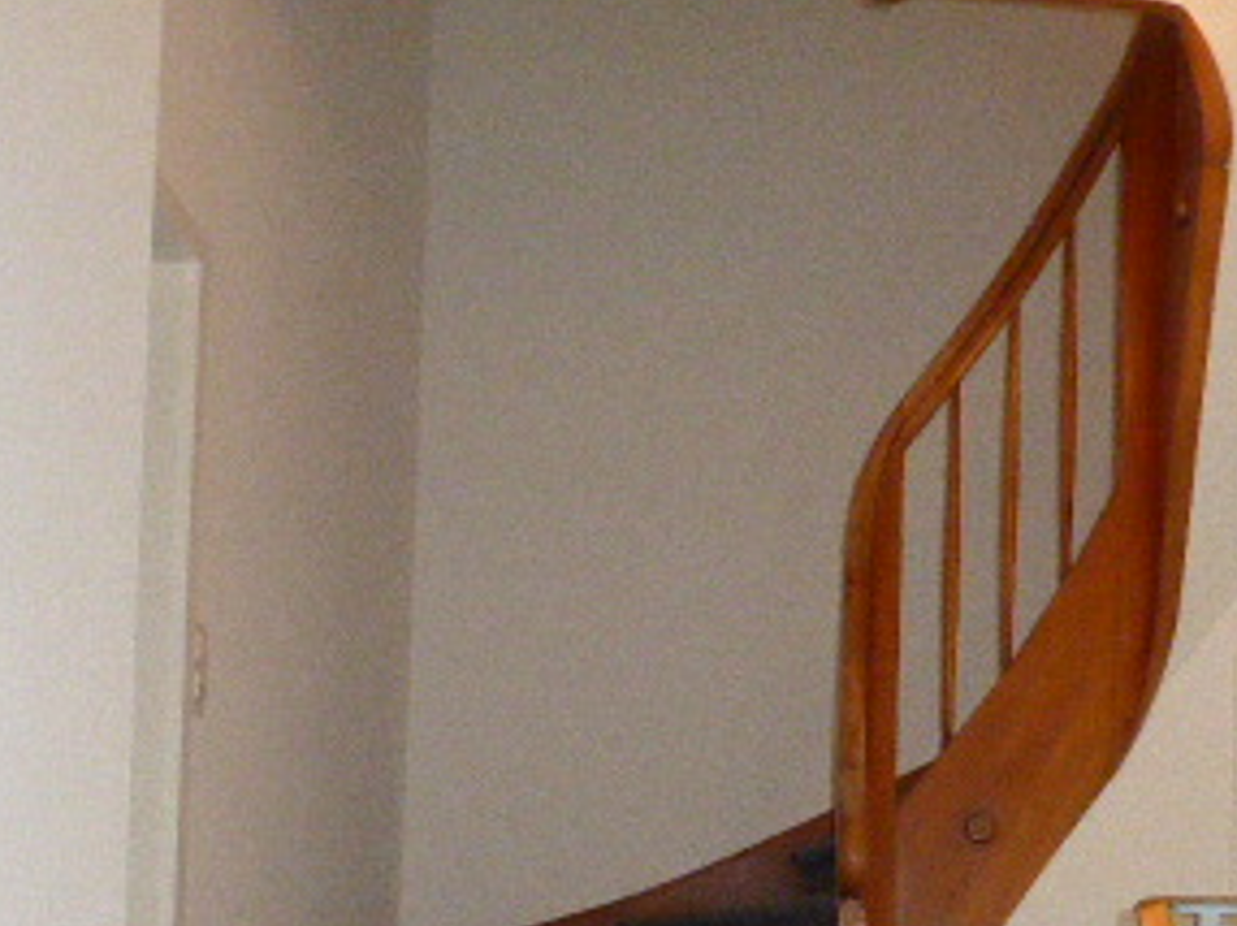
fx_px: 1999
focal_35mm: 56
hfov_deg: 33.7
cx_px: 917
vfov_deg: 24.4
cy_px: 1004
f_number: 3.3
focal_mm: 4.3
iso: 800
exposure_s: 1/60
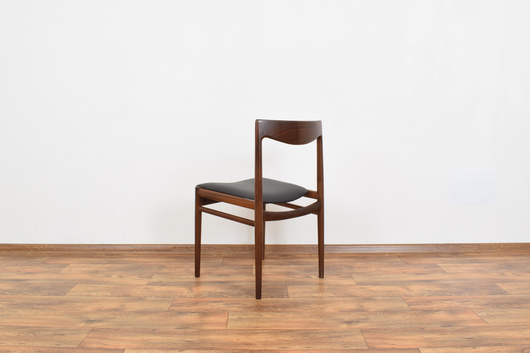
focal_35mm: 33
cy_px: 176
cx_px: 265
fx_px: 486
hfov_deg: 57.2
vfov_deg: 40.0
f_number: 25
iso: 100
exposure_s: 5
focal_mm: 22
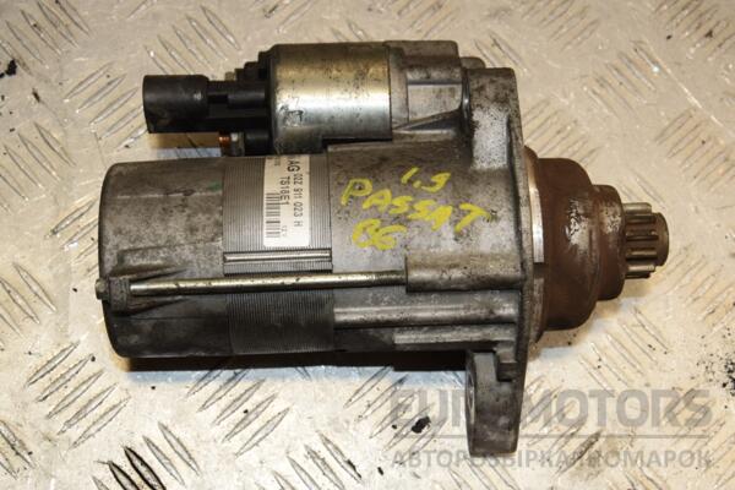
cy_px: 245
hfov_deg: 31.9
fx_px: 1286
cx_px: 368
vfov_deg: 21.6
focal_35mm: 63
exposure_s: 1/200
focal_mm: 42
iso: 800
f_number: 9
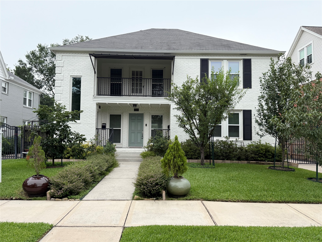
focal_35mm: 24
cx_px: 161
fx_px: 223
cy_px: 121
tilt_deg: +4.5
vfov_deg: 56.8
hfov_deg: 71.6
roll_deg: -0.4
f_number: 1.78
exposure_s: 1/1106
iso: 100
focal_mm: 6.76
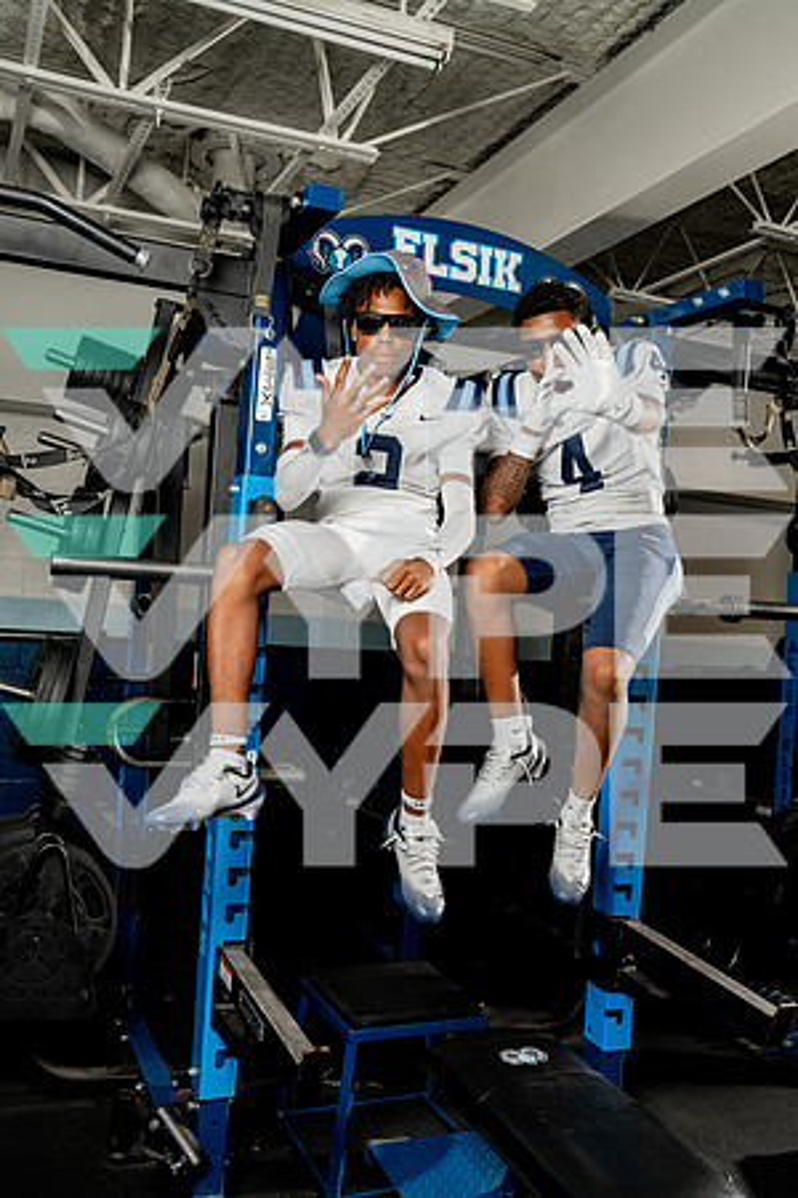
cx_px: 399
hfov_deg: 41.1
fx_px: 1064
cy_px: 599
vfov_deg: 58.7
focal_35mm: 32
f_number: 7.1
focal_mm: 32
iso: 500
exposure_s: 1/200
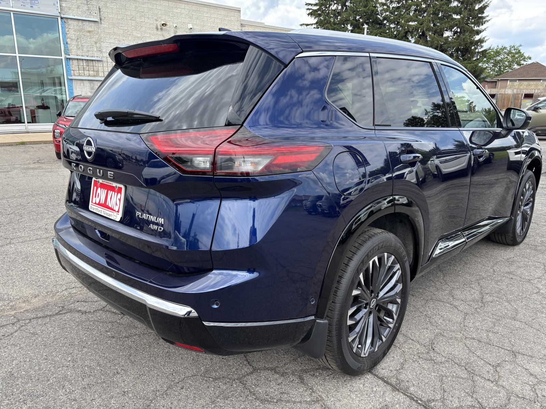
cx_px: 273
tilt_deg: -14.4
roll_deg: -0.8
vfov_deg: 53.1
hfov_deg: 67.3
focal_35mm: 26
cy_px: 204
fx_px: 410
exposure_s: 1/818
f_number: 1.6
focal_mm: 5.96
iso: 50
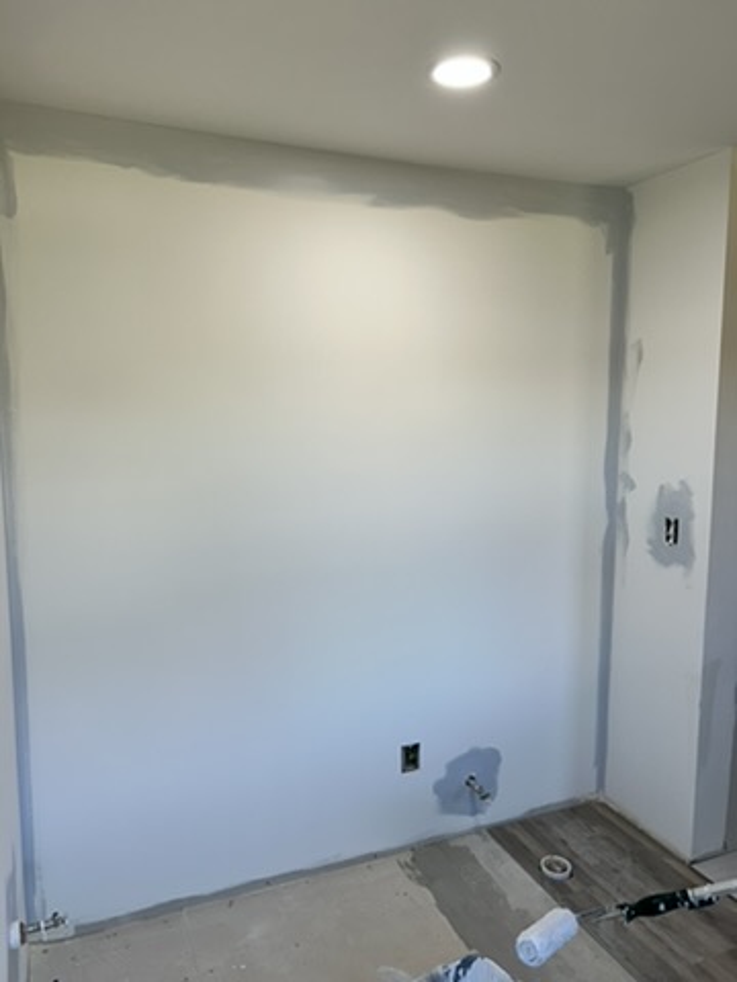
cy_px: 491
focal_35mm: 26
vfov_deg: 67.3
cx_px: 368
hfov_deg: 53.1
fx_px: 738
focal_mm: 5.7
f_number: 1.5
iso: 40
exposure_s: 1/120
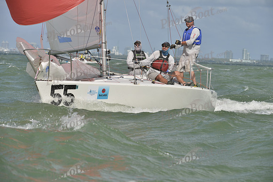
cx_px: 136
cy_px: 91
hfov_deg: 10.3
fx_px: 1517
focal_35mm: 200
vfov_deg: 6.9
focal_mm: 200
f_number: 9
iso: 280
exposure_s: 1/1250
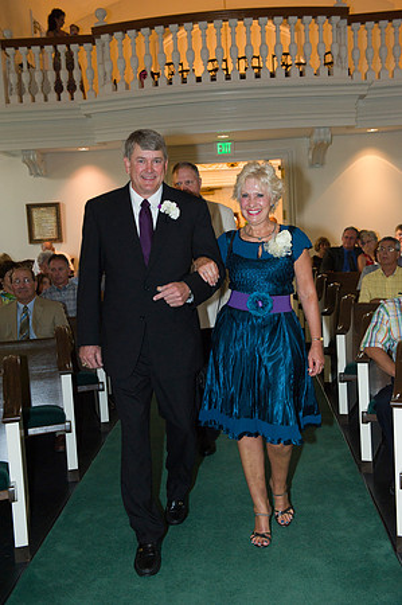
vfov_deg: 44.5
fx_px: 739
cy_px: 302
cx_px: 201
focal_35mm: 44
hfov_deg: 30.4
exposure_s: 1/80
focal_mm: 44
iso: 1250
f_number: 4
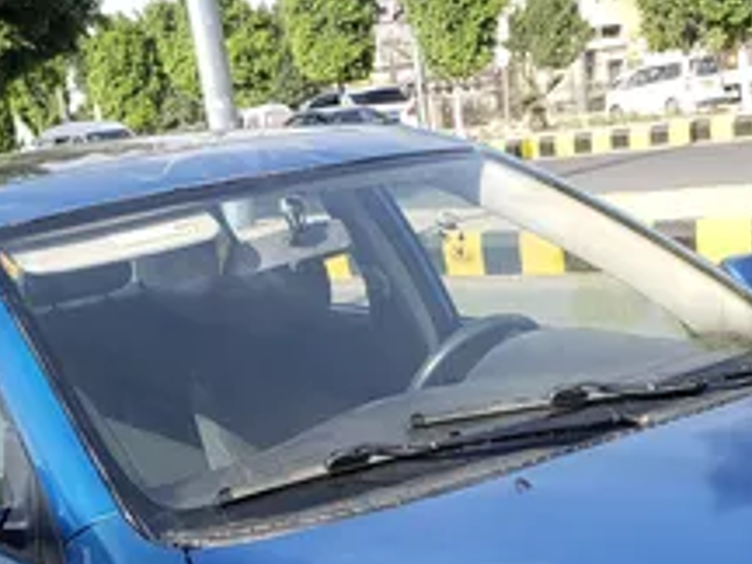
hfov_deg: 25.1
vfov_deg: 17.5
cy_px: 804
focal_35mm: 77
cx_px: 536
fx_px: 1673
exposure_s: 1/445
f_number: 2.4
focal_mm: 4.3
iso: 50
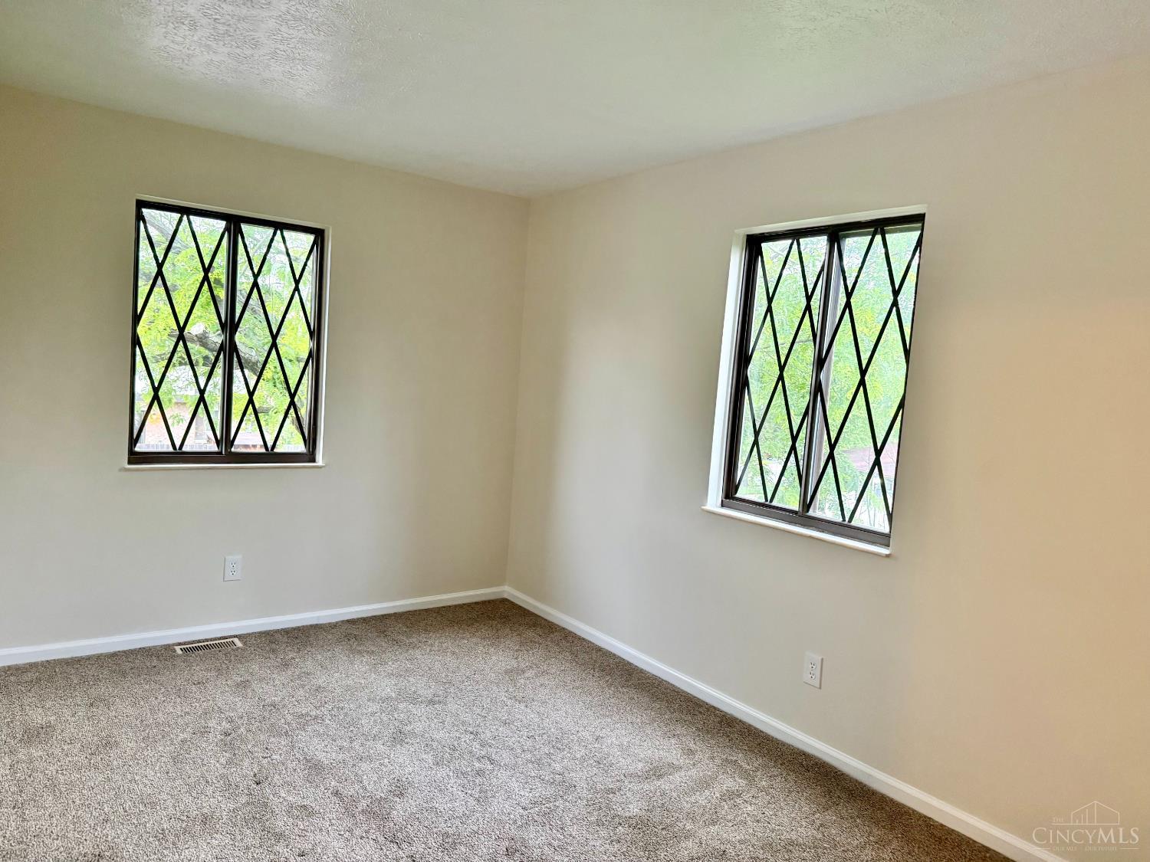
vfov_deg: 56.8
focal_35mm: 24
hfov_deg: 71.6
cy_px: 431
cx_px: 575
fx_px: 797
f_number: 1.78
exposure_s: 1/60
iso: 500
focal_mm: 6.76
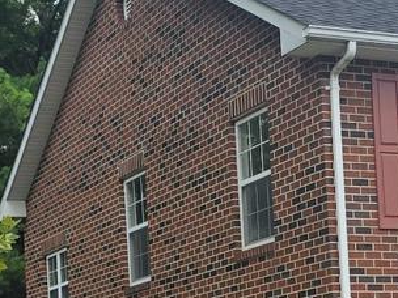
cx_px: 228
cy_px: 349
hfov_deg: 18.0
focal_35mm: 109
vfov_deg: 13.3
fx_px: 1253
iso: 12
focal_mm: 6.3
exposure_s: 1/790
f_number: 1.7
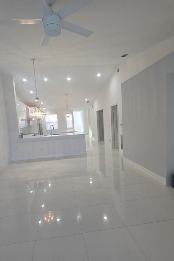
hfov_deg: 64.4
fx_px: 138
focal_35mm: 19
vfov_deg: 86.8
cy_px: 137
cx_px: 77
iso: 80
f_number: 2.2
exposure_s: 1/60
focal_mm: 2.2
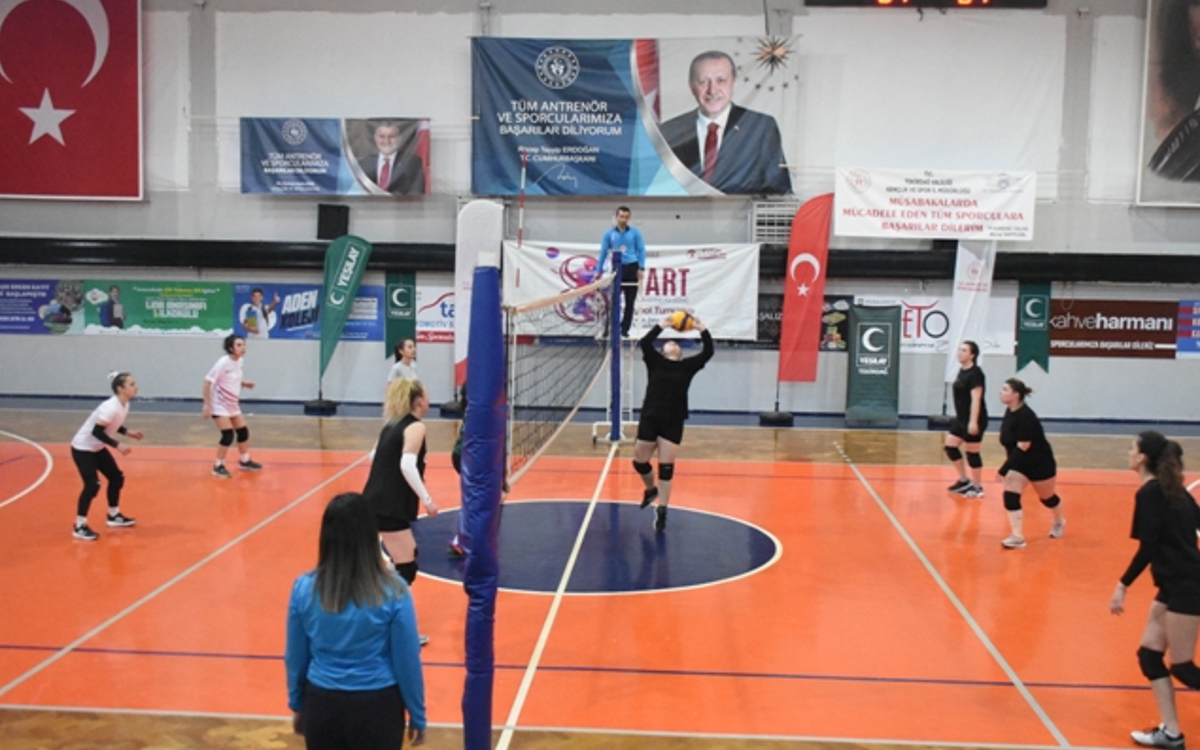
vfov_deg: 34.4
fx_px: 1210
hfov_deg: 52.7
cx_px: 603
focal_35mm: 37
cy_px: 386
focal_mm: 24
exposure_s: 1/125
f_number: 5.6
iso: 8000
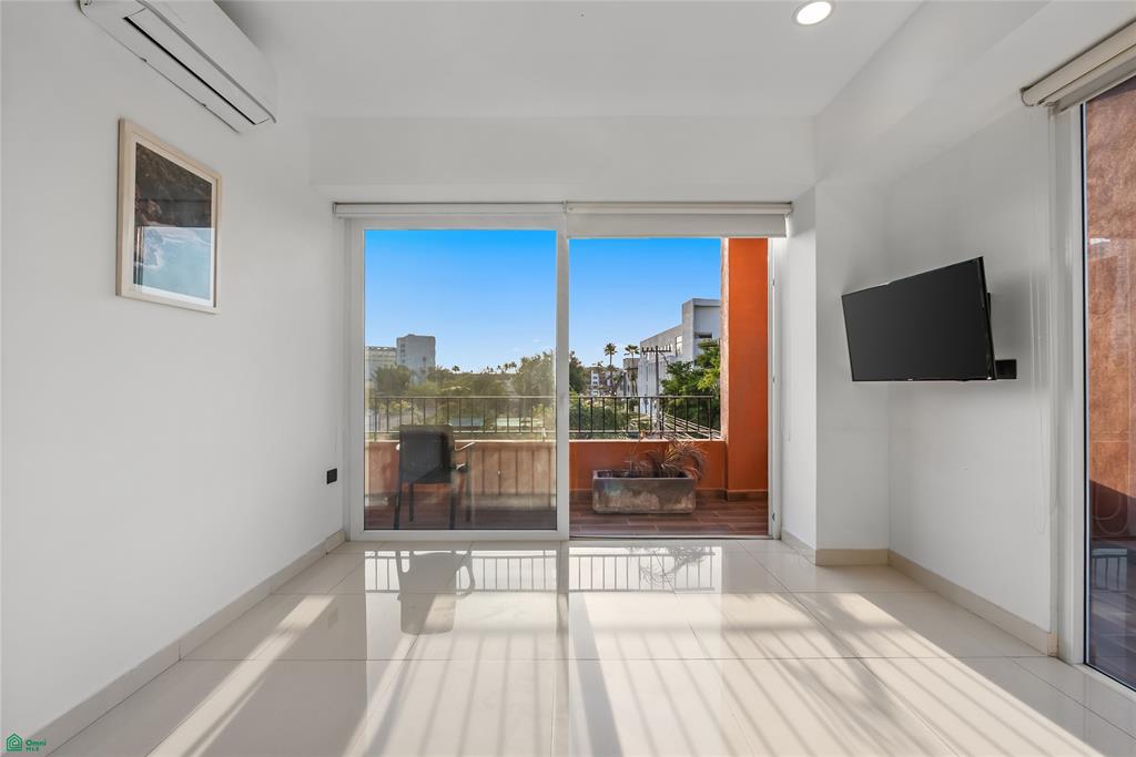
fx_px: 505
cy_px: 378
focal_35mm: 16
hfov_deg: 96.7
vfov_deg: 73.8
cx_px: 568
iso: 500
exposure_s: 1/100
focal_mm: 16
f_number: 9
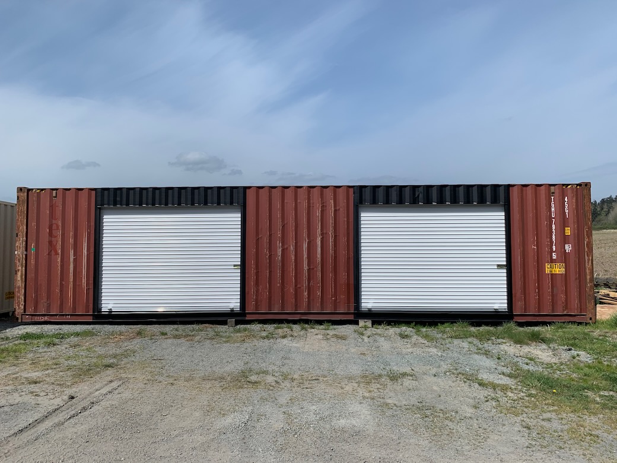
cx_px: 308
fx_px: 463
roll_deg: +0.9
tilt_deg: +0.3
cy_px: 232
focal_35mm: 26
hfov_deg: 67.3
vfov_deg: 53.1
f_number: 1.8
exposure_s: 1/5128
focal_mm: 4.25
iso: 25
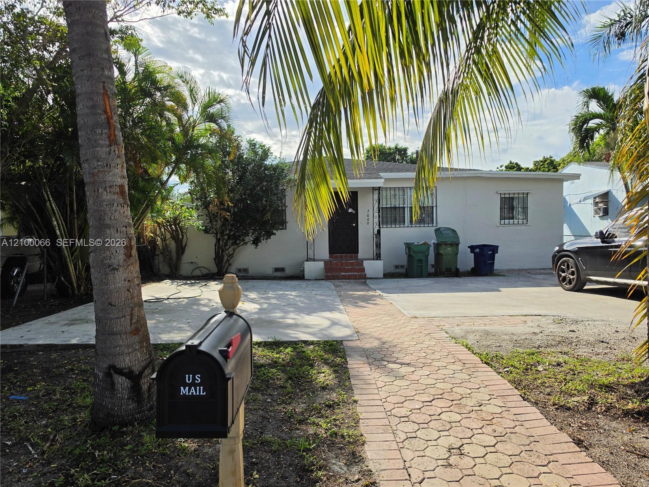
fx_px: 431
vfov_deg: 58.9
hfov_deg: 73.9
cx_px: 324
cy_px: 244
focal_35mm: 23
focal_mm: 6.5
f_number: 1.4
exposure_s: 1/7939
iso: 50
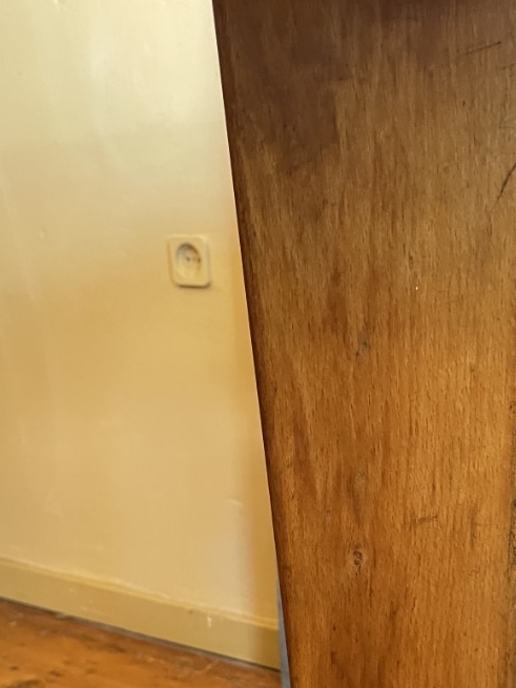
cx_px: 412
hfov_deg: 29.6
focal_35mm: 48
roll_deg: +2.4
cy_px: 527
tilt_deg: -17.4
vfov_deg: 38.5
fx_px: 954
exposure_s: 1/25
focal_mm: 4.2
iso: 500
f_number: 1.6
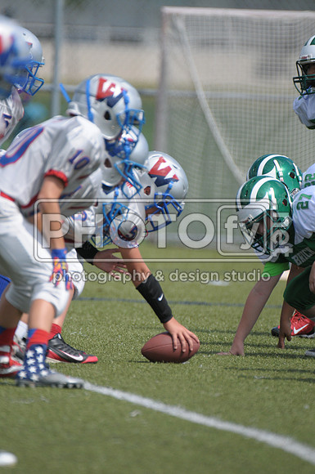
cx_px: 158
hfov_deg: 2.3
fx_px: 7898
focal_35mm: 600
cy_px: 237
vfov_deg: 3.4
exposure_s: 1/4000
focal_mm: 400
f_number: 4
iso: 500
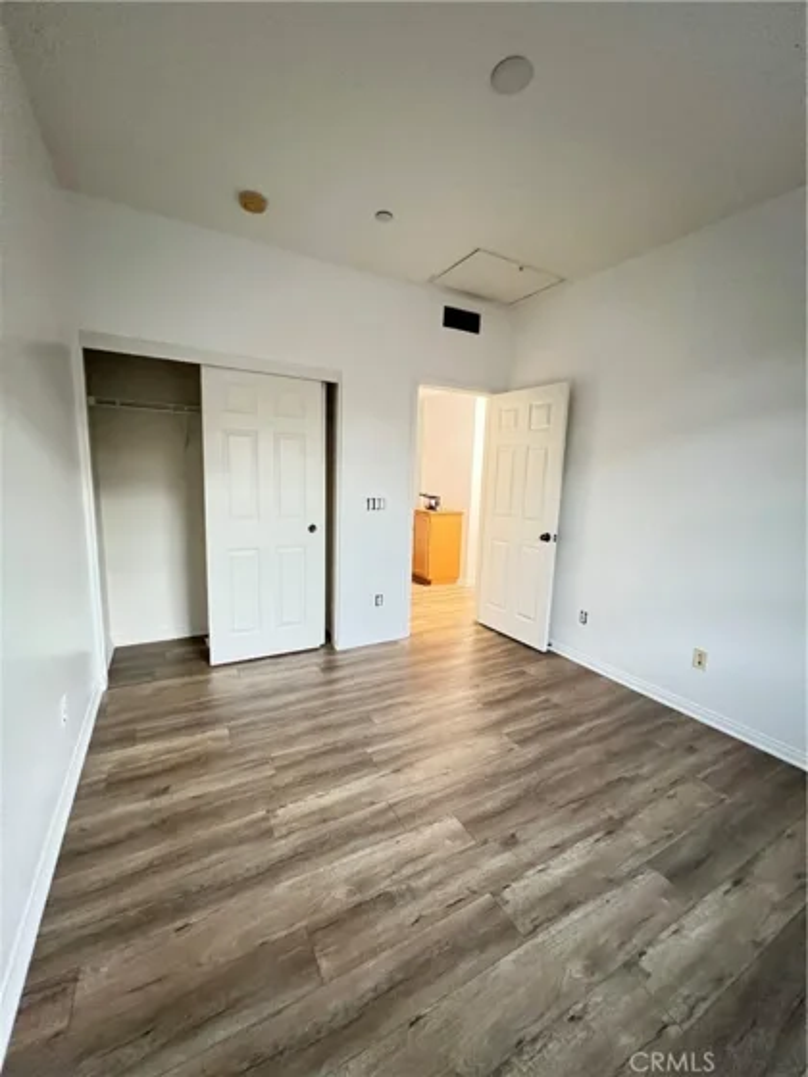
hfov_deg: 89.9
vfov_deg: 106.2
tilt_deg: -7.8
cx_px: 404
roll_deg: -1.4
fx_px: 405
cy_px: 538
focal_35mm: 13
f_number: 1.8
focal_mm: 1.57
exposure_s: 1/40
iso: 1250
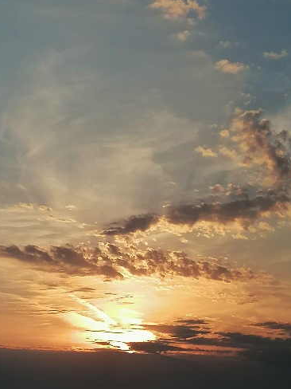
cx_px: 94
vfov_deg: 17.4
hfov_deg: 13.1
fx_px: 1267
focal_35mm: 113
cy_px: 214
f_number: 1.8
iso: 50
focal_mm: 5.3
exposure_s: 1/1429
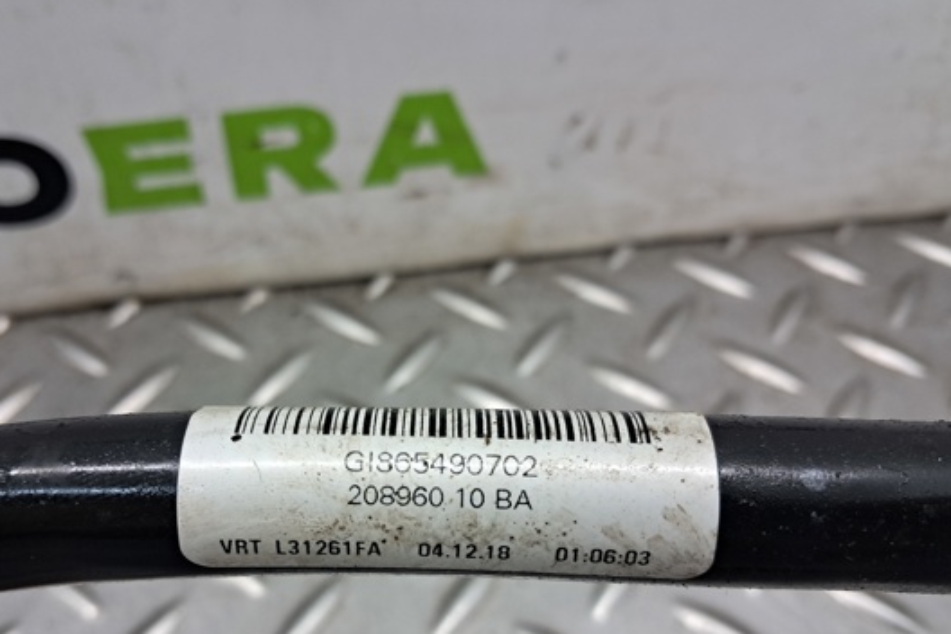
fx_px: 898
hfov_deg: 55.7
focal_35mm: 34
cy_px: 424
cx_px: 420
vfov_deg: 38.4
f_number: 1.8
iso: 100
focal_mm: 4
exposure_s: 1/50
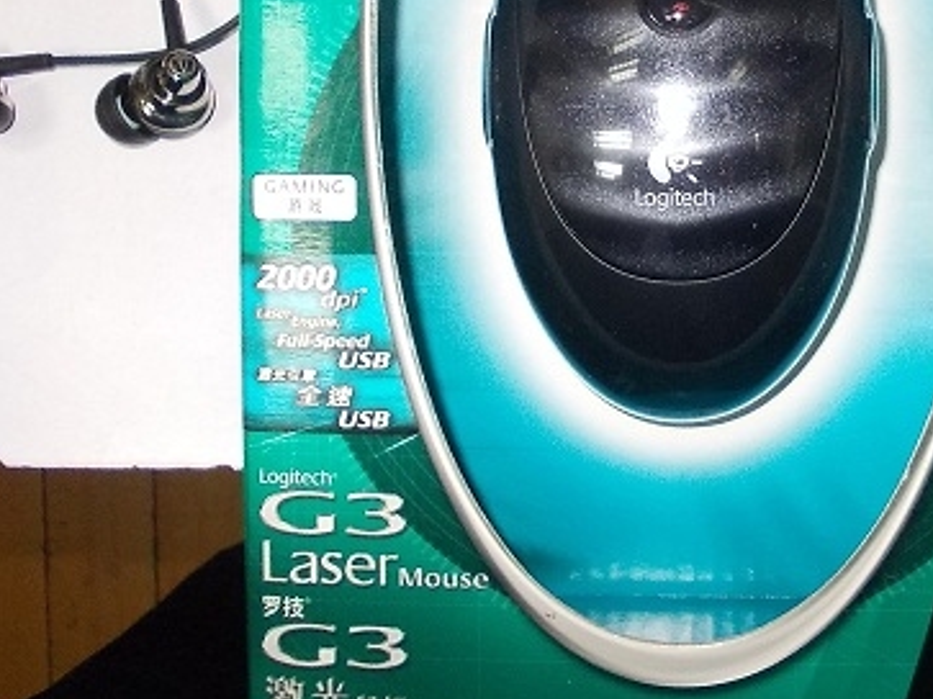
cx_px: 702
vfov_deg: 28.4
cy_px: 121
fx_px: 1347
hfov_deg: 37.3
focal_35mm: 50
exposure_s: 1/25
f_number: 2.7
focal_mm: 4
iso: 200
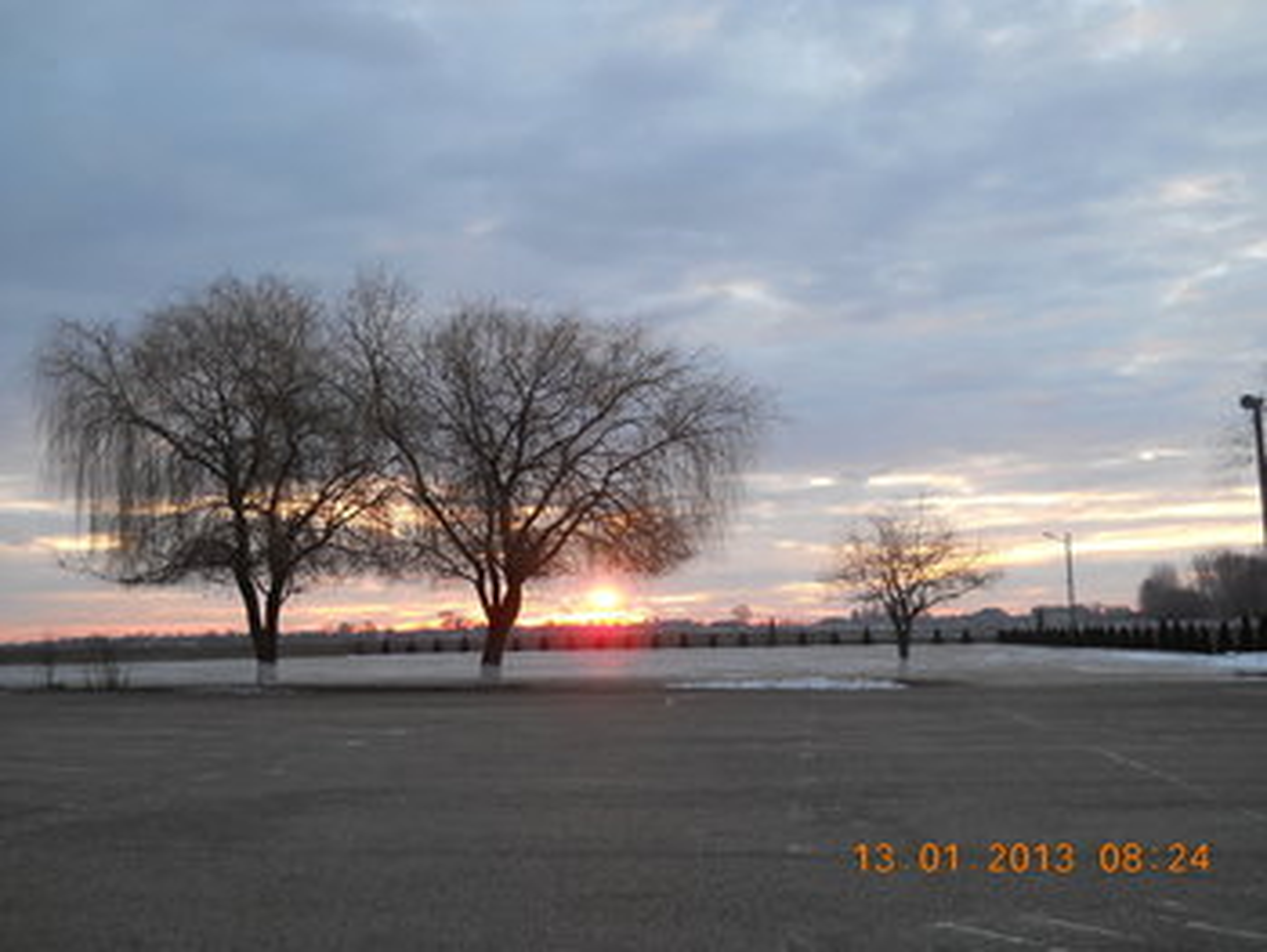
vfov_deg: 35.2
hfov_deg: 45.7
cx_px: 634
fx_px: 1502
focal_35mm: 41
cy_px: 476
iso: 80
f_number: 3.1
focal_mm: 6.72
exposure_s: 1/50
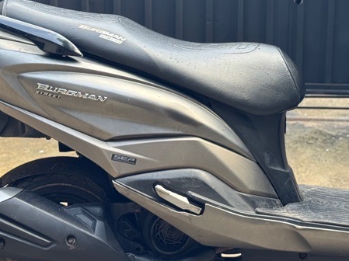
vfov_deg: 13.8
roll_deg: -1.4
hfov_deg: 18.2
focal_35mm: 107
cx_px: 296
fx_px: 1078
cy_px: 85
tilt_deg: -17.3
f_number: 1.78
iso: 50
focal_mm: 6.76
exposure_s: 1/140
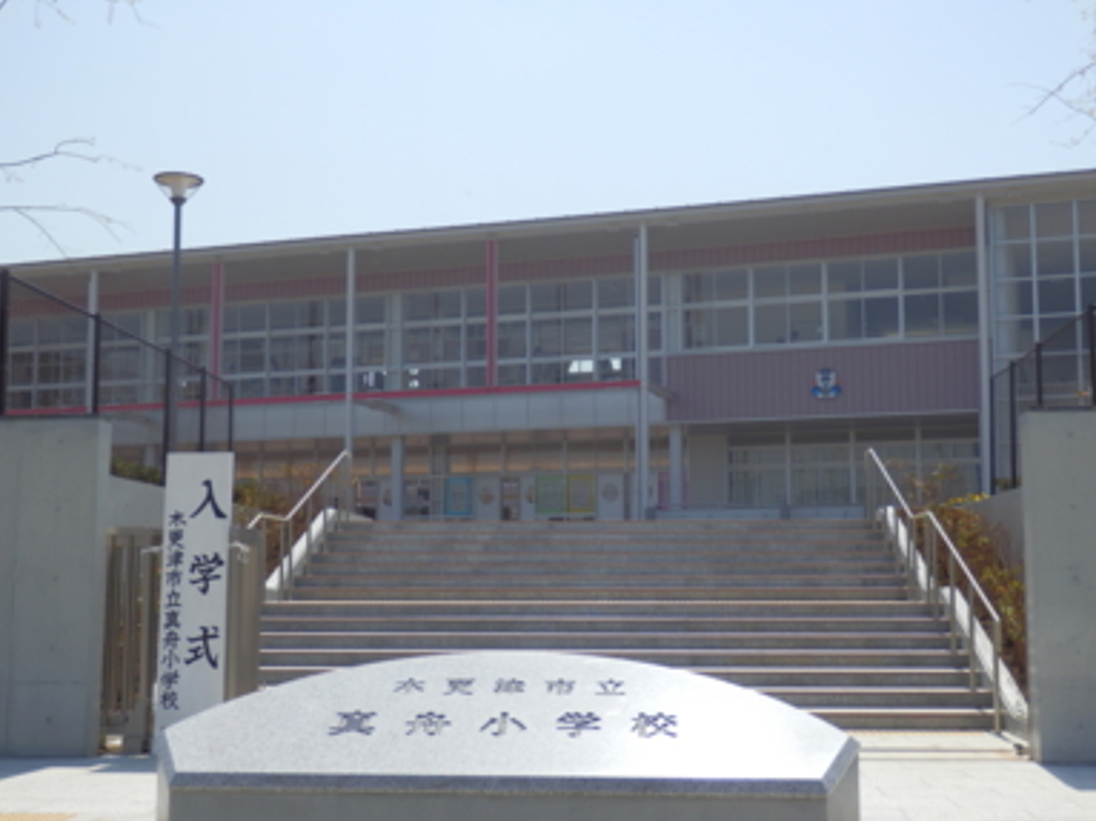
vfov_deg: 30.9
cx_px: 538
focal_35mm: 47
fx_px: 1488
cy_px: 426
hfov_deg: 40.4
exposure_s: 1/125
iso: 80
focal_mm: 8
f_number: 10.8
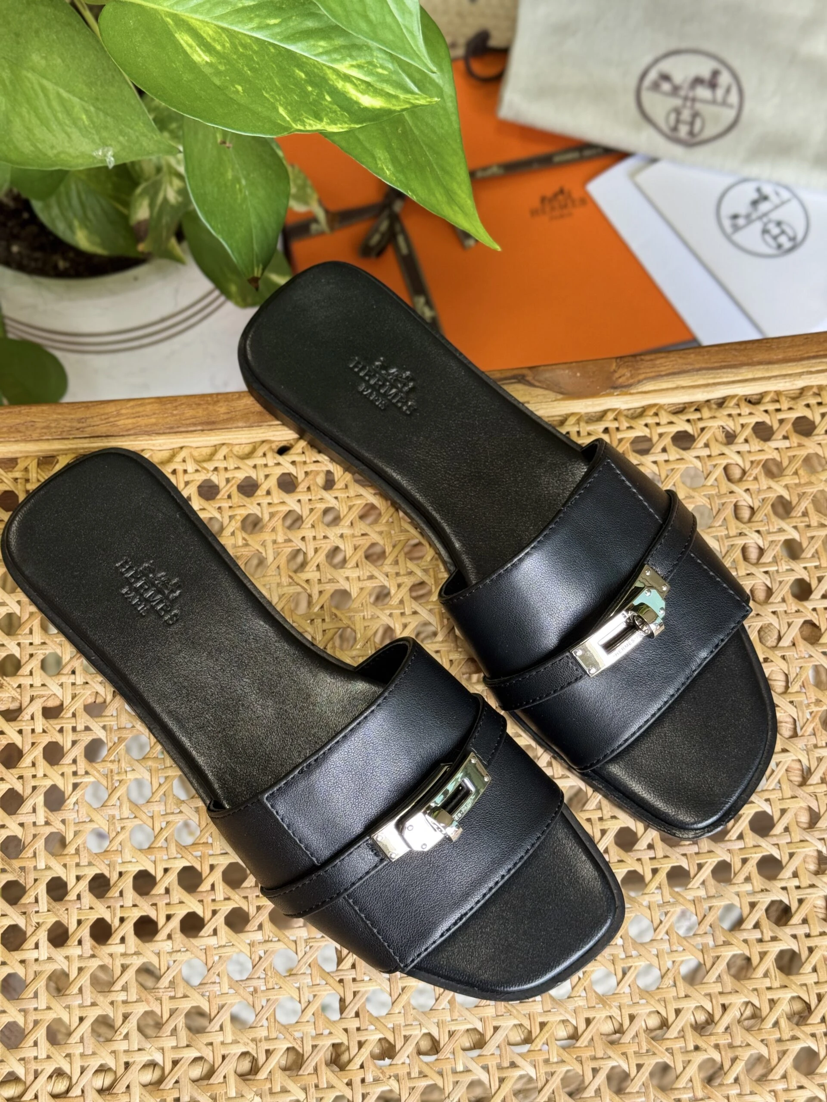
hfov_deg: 30.3
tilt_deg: -73.1
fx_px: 1529
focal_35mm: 48
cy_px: 551
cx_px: 414
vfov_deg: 39.7
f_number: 1.78
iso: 100
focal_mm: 6.76
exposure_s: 1/65
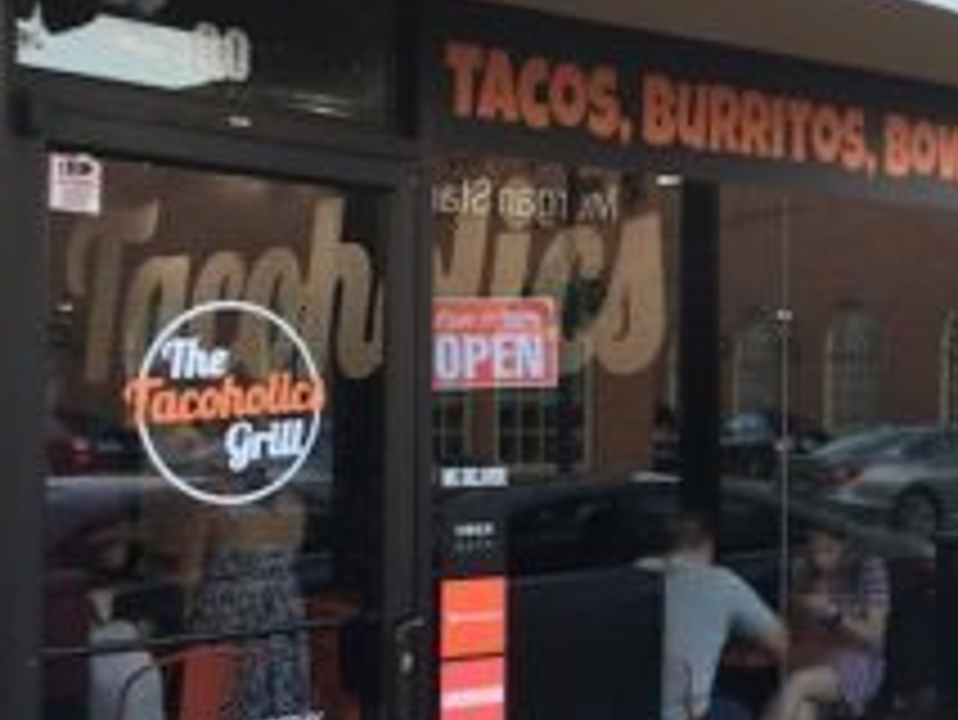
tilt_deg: -0.4
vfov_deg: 21.6
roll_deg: -0.7
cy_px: 394
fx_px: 1883
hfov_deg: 27.3
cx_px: 909
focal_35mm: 68
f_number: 2.2
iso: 32
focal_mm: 4.15
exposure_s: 1/60
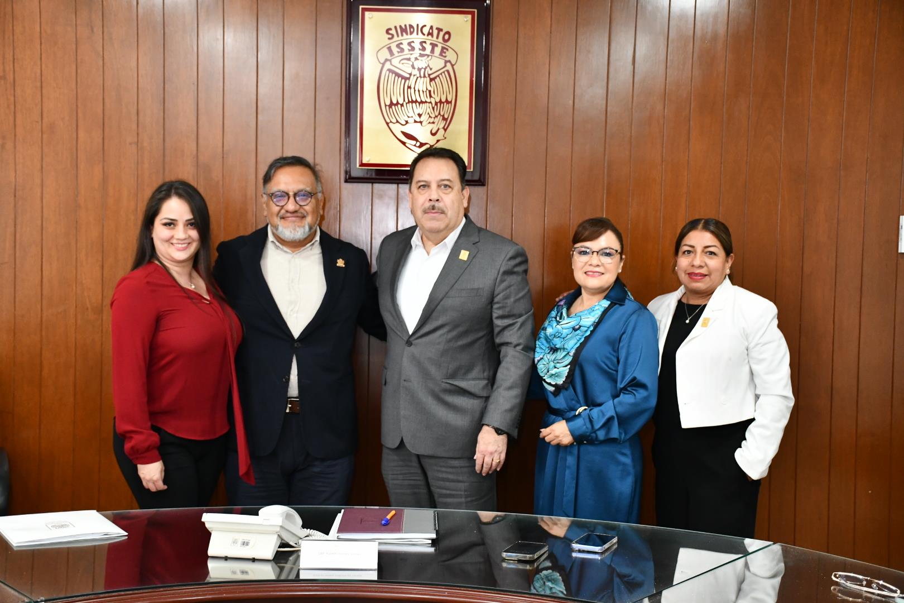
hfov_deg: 38.9
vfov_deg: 26.5
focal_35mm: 51
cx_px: 452
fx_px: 1281
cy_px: 302
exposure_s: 1/60
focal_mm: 34
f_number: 4.2
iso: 1800
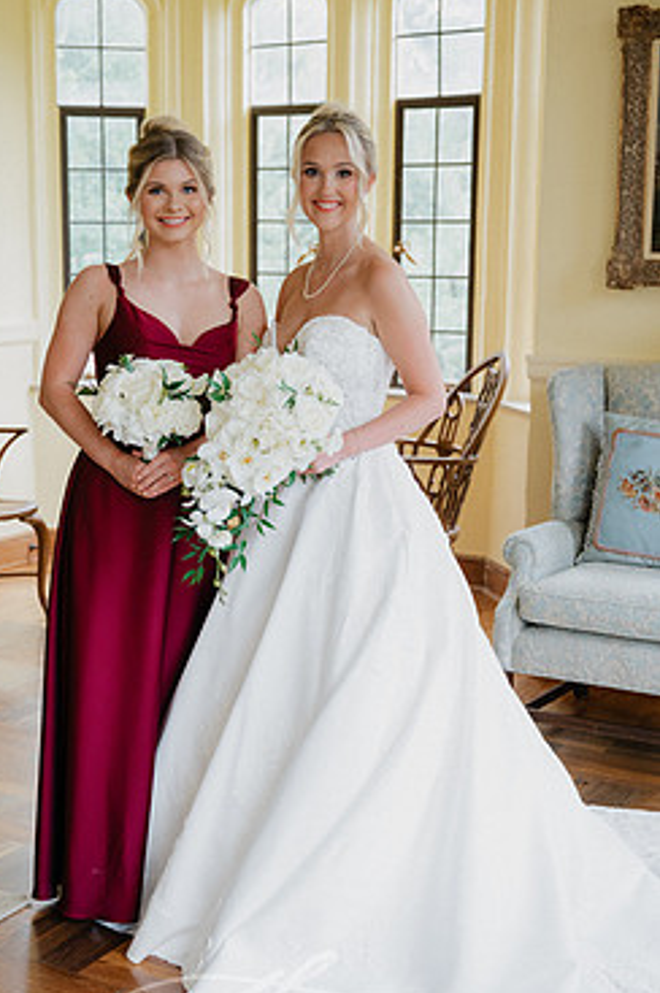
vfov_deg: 36.9
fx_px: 1488
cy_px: 533
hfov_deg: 25.0
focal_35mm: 54
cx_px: 257
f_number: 3.5
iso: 1000
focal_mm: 44
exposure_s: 1/200
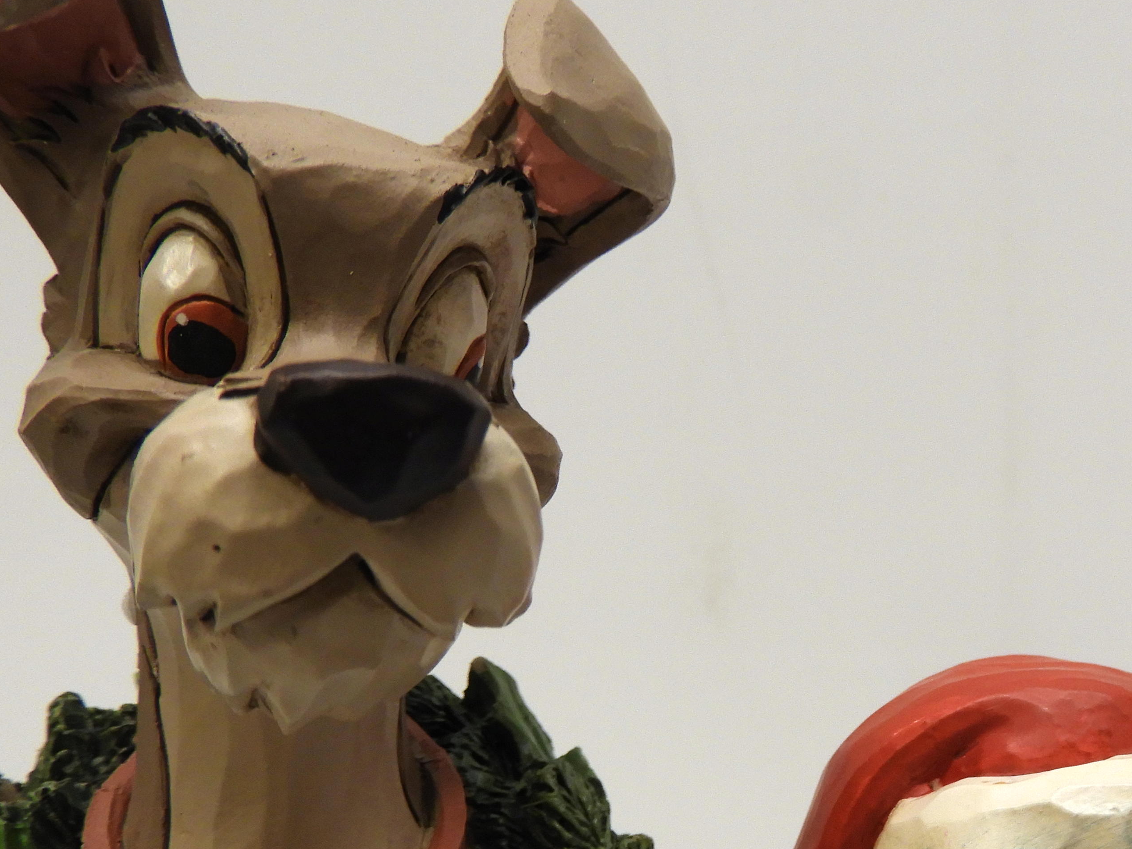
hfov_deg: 37.9
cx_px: 847
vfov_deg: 29.2
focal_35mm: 49
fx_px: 1602
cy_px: 647
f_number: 3.3
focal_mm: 4.3
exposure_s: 1/30
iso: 140
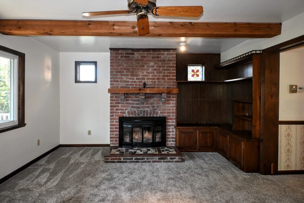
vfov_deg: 60.6
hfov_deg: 82.4
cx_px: 145
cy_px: 97
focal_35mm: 21
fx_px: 173
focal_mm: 13
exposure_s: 1/60
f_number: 4
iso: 1800
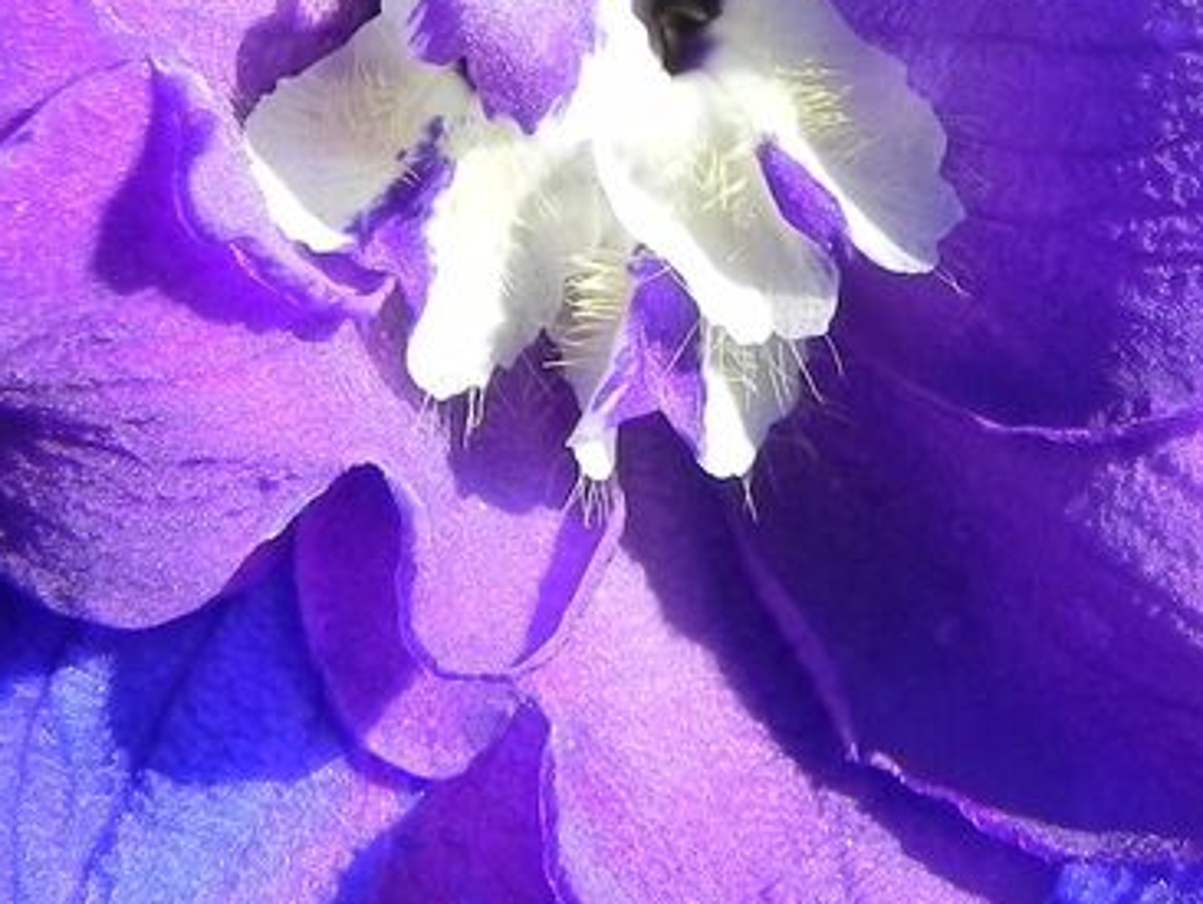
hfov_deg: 14.7
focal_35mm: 134
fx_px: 4660
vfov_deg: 11.1
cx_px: 715
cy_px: 480
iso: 160
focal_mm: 8.2
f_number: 5.6
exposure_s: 1/293
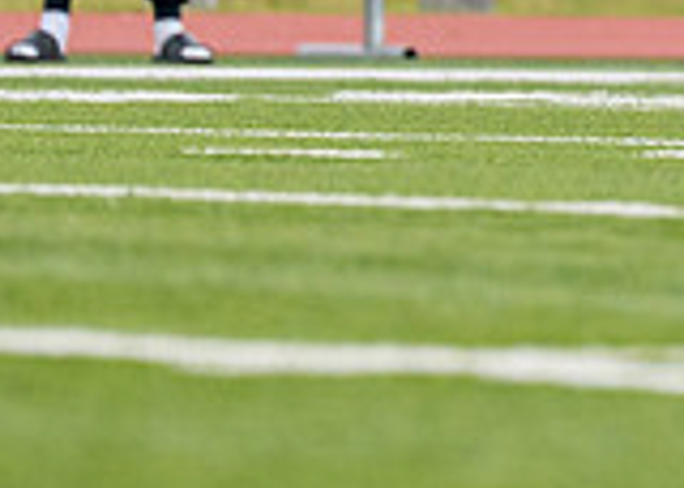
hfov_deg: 1.7
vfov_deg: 1.2
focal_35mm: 1172
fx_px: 22748
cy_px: -321
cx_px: 1006
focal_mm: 200
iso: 500
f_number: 2.8
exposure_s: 1/2000
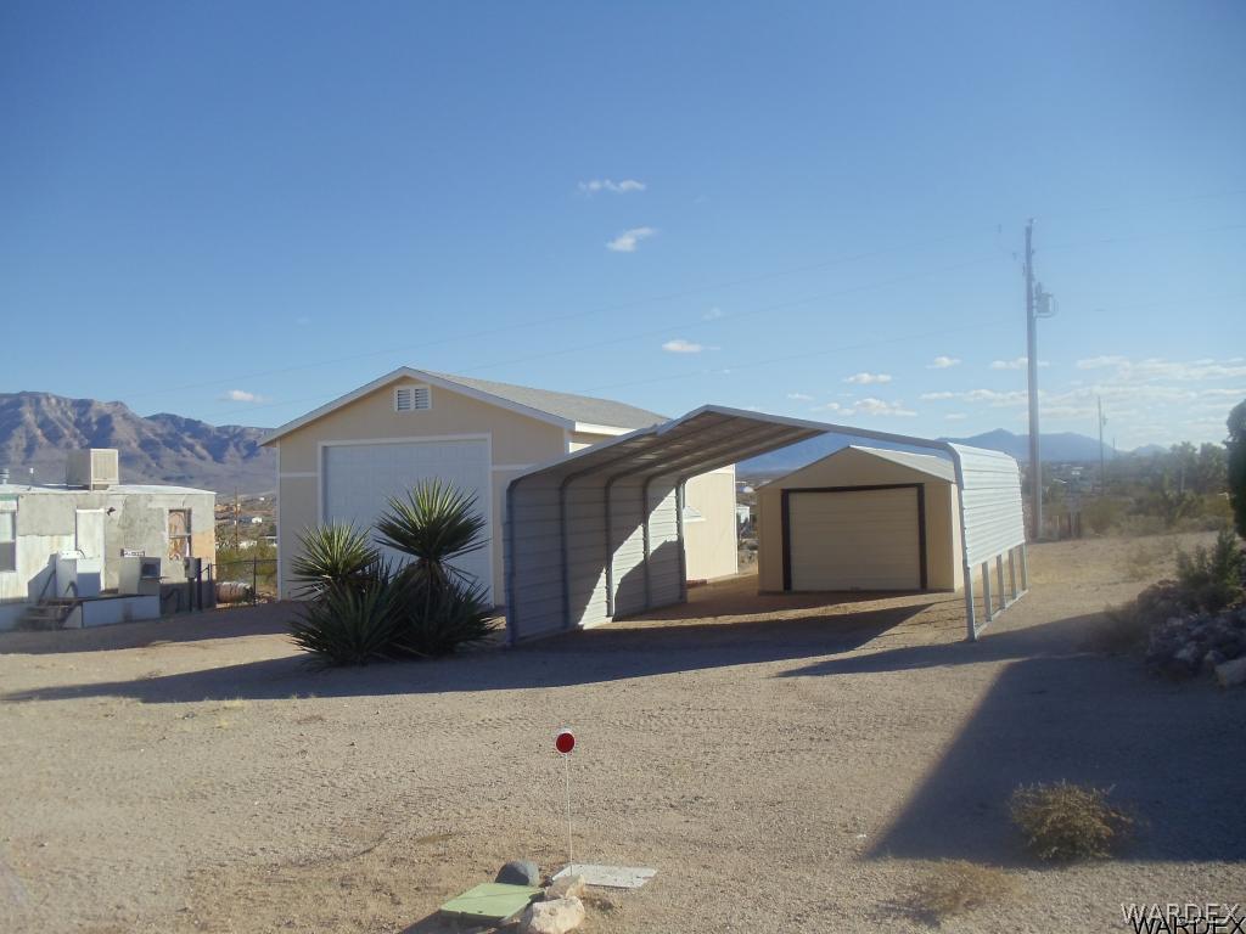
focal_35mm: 44
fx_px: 1584
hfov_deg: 42.9
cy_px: 467
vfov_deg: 32.9
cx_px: 623
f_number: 7.1
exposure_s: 1/250
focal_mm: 6
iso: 80
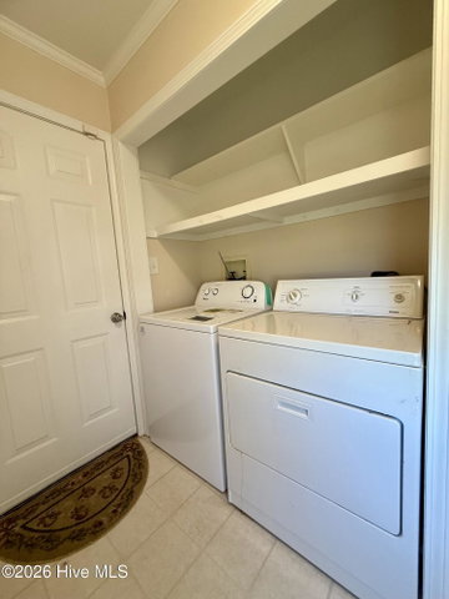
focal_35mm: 14
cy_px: 300
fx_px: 242
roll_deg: +3.3
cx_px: 224
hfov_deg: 85.7
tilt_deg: -5.3
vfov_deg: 102.1
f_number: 2.2
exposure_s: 1/120
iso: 250
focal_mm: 2.22
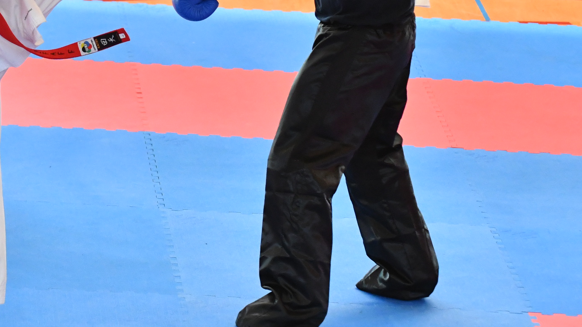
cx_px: 105
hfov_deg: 6.7
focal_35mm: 324
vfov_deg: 3.7
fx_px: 5001
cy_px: 3
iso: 3200
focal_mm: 102
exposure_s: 1/800
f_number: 3.5
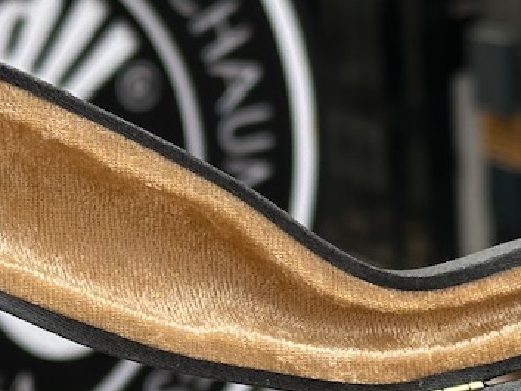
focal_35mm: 174
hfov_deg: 11.4
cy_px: 390
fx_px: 2620
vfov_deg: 8.5
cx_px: 301
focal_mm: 6.86
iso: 50
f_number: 1.78
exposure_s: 1/165
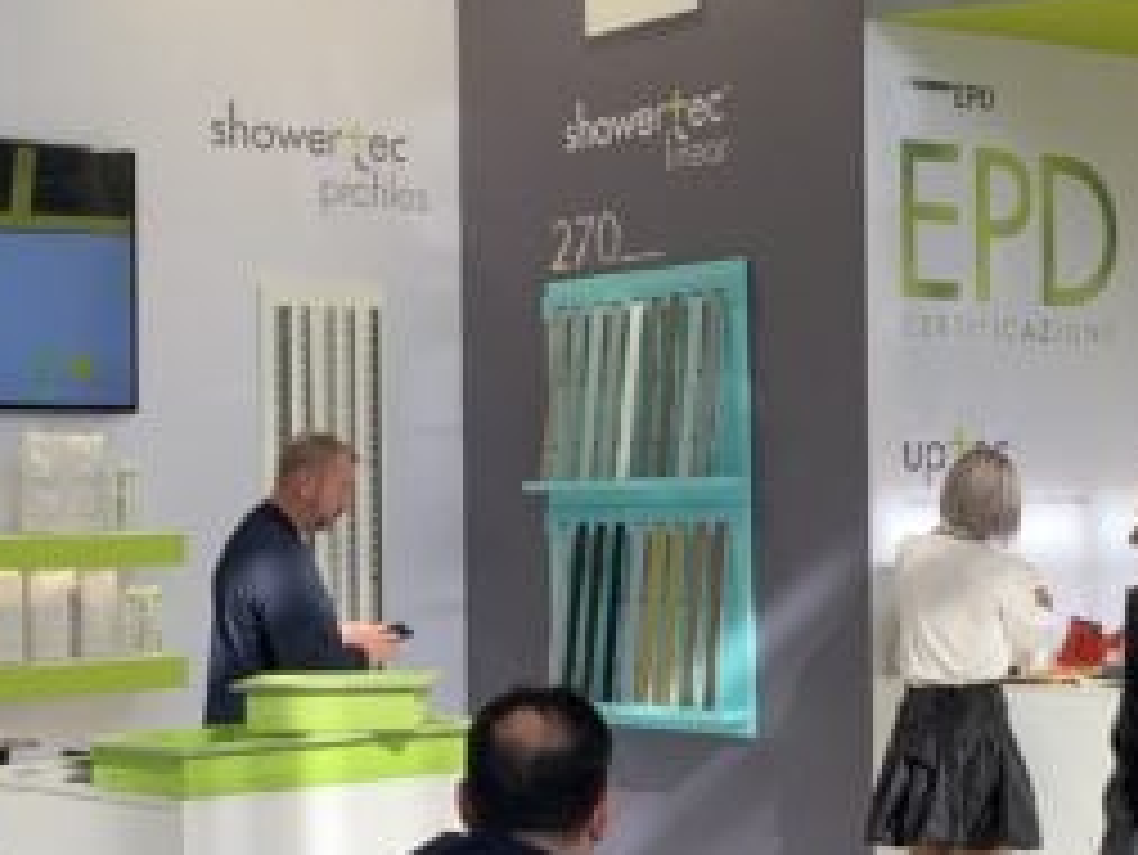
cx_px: 594
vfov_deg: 18.7
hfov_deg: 24.7
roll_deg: +0.4
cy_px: 477
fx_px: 2598
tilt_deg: +2.4
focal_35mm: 79
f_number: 1.8
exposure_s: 1/254
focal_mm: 4.25
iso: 25
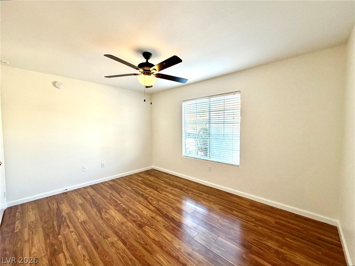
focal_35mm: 14
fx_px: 144
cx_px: 178
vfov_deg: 85.7
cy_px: 133
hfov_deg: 102.1
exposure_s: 1/120
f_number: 2.2
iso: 250
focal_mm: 2.22
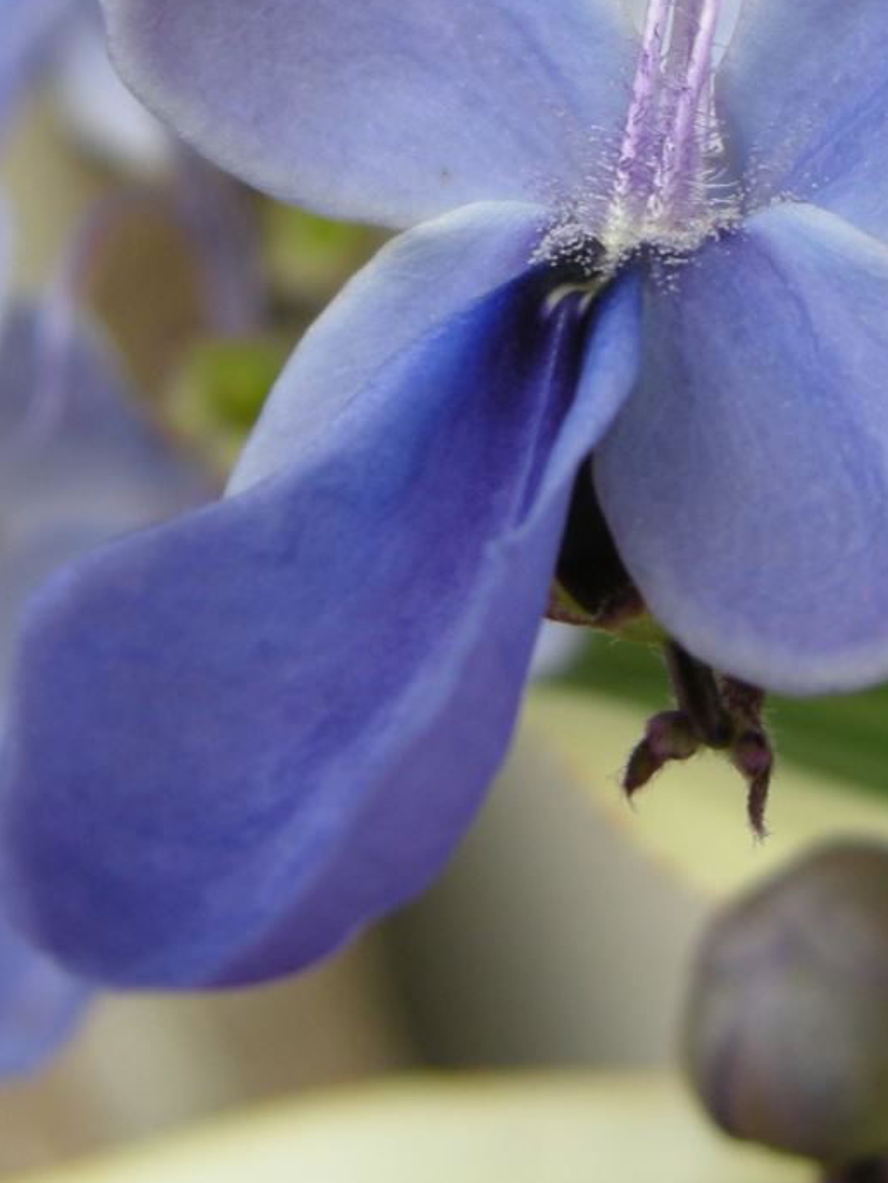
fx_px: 3487
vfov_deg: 18.8
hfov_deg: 14.5
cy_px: 48
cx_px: 657
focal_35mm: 102
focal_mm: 7.5
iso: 64
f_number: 3.4
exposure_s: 1/79.3
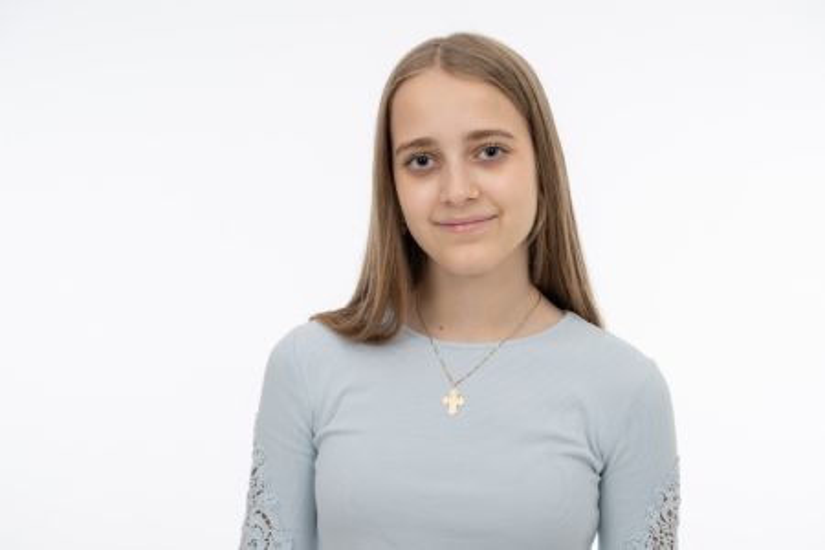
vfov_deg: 19.5
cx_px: 412
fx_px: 1604
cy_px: 275
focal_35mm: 70
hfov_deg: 28.8
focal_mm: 70
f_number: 8
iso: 200
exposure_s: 1/160
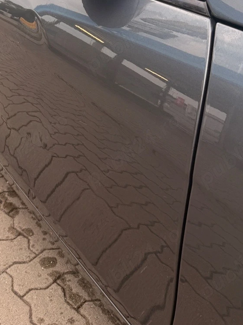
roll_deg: +1.9
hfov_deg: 32.7
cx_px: 50
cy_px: 54
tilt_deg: -18.4
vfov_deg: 41.5
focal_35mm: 43
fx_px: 402
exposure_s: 1/203
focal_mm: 6.76
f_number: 1.78
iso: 64
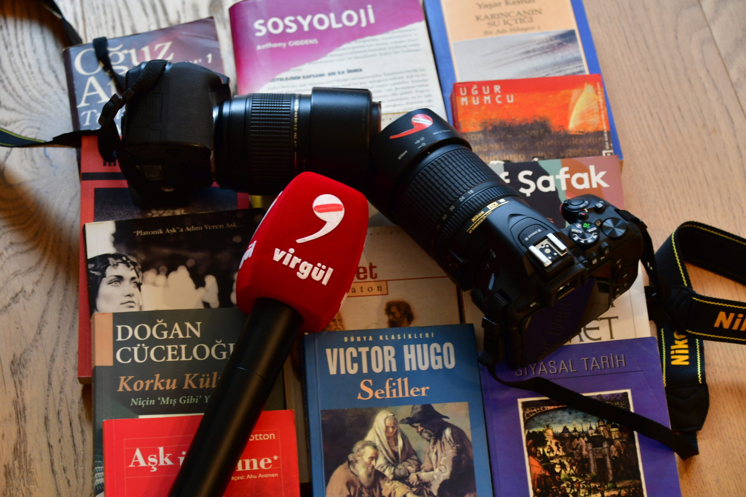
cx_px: 373
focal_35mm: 93
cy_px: 248
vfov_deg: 14.7
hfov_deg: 21.9
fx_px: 1927
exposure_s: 1/15
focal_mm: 62
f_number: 5
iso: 500
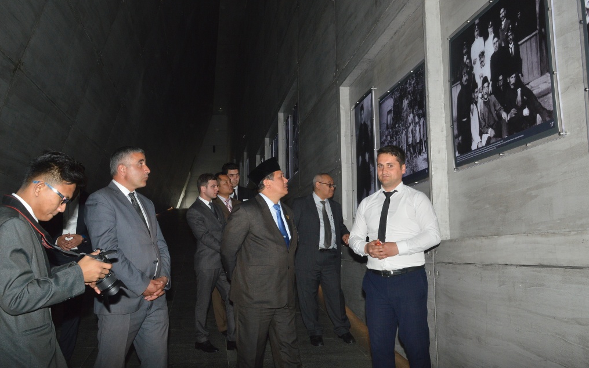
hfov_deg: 52.8
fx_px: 594
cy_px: 181
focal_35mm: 37
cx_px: 297
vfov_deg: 34.4
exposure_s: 1/200
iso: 800
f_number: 9
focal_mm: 24
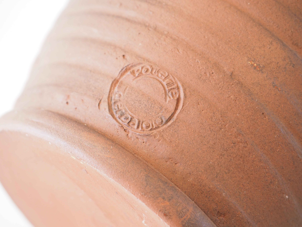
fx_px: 715
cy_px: 114
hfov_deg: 23.8
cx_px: 151
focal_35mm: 82
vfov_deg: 18.0
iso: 1000
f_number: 5.6
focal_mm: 41
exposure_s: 1/60
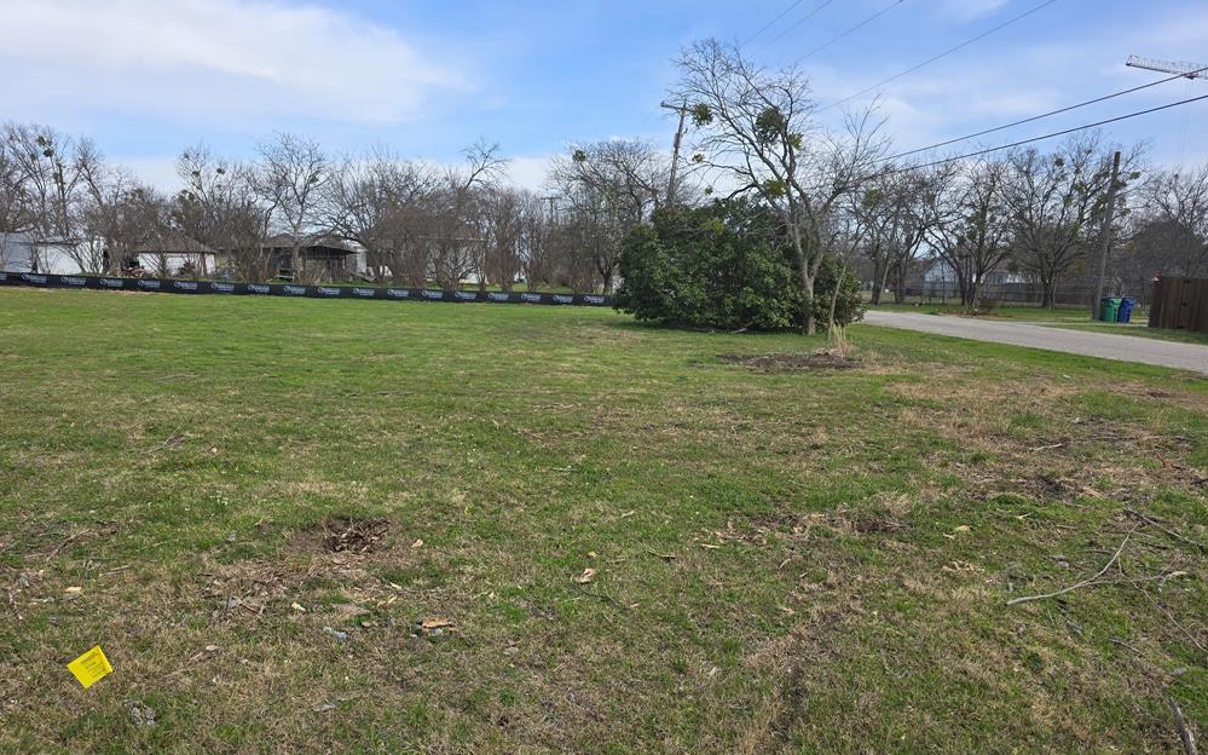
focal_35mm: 25
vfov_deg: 49.0
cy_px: 453
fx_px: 823
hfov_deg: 72.6
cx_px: 601
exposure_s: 1/432
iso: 12
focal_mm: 6.3
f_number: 1.7
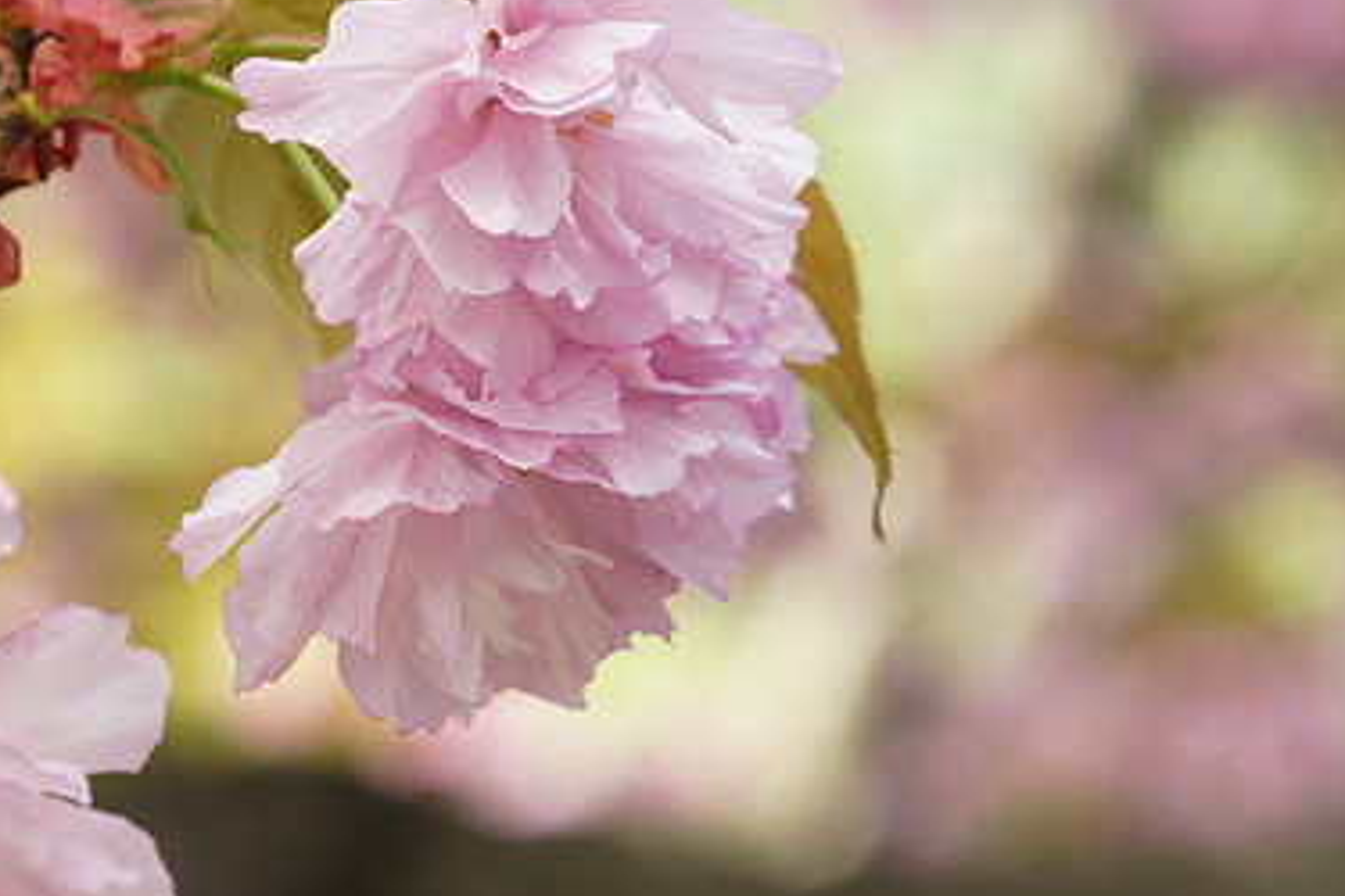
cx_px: 506
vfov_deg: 5.9
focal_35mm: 232
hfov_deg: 8.9
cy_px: 349
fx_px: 8667
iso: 1000
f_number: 8
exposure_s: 1/125
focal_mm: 100
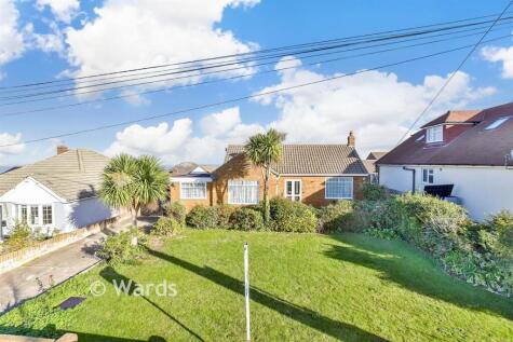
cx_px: 256
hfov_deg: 100.4
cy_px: 171
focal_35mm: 15
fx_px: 214
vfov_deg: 77.4
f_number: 9
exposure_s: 1/320
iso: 800
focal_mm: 10
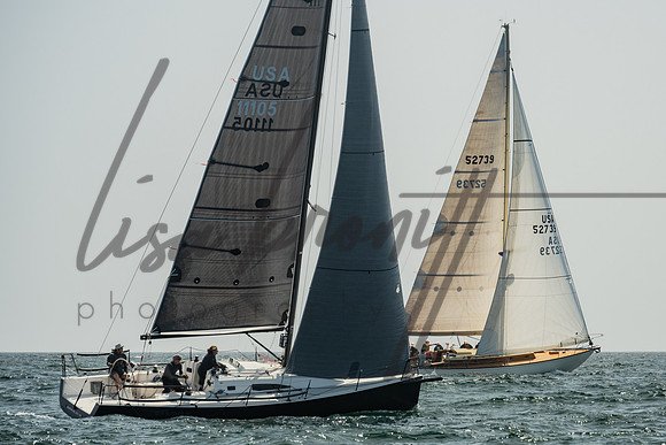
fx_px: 4081
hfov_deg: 9.3
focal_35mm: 221
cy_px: 236
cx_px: 432
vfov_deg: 6.2
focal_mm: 150
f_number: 6.3
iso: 320
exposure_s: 1/800
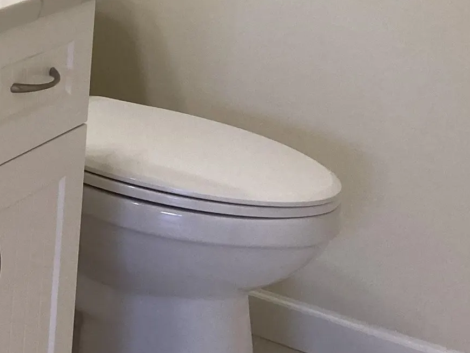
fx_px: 1344
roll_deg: -3.3
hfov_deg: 17.8
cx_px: -231
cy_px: -194
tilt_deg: -5.4
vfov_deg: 13.9
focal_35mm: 99
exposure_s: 1/60
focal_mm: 3.99
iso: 64
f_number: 1.8
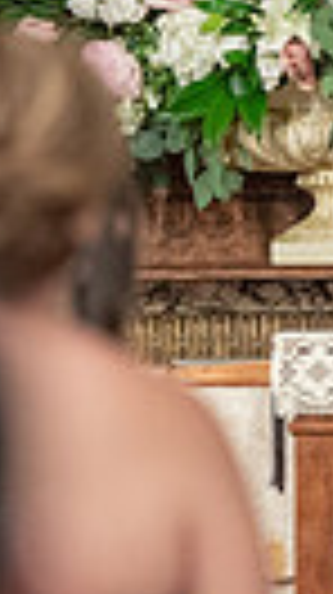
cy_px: 248
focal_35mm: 991
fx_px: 15596
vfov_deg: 2.2
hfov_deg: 1.2
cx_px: 785
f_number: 2.8
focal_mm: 198
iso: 2000
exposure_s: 1/160
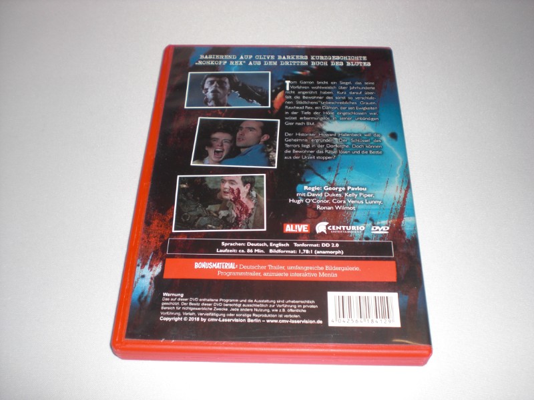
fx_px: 586
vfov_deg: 37.7
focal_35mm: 38
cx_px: 267
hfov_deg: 49.0
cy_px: 200
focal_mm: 6.3
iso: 64
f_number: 3.1
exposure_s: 1/60
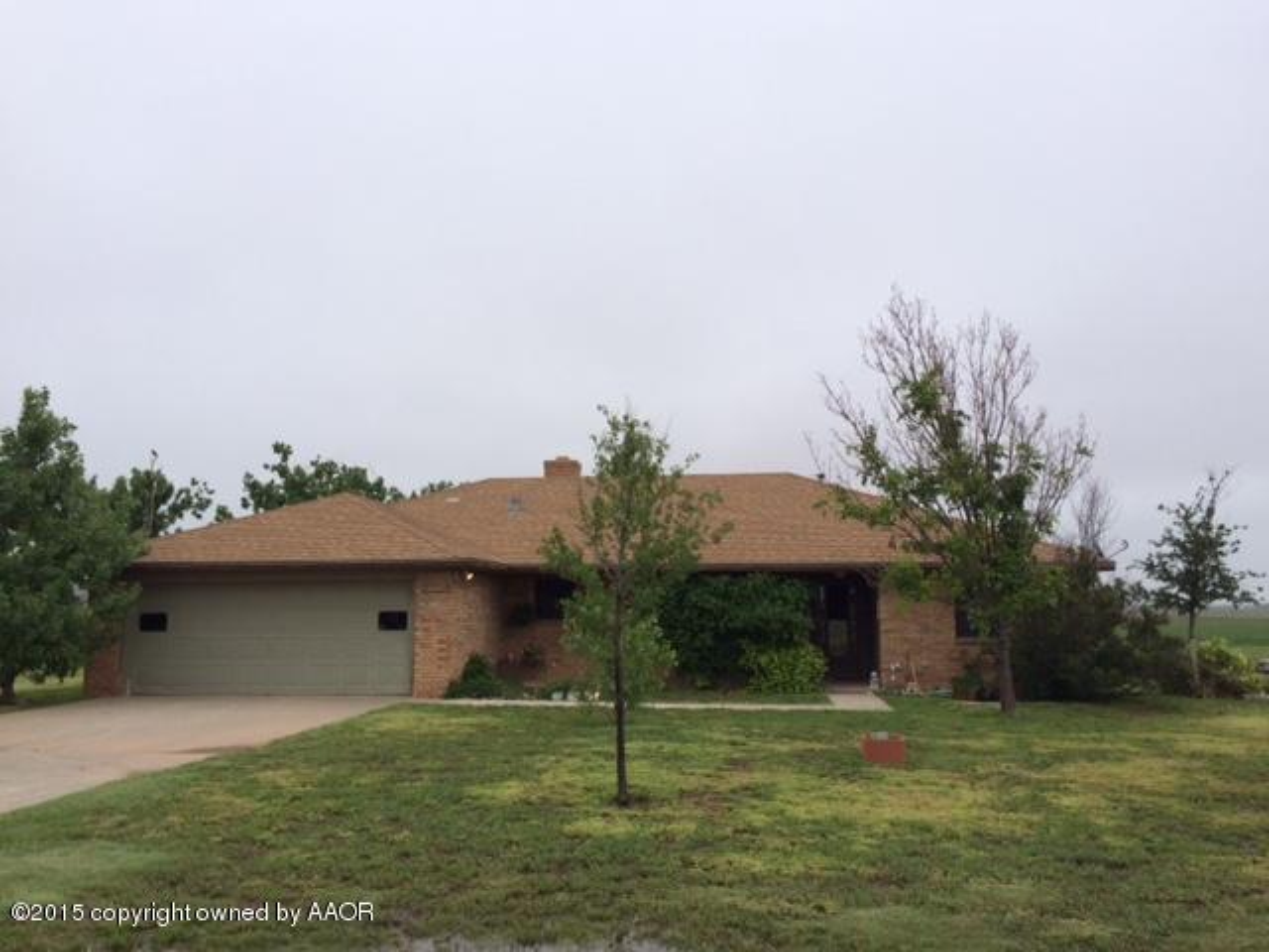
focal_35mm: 29
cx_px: 634
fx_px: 1063
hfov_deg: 61.7
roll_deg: +0.5
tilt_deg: +4.0
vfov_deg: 48.2
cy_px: 476
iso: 32
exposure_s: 1/1520
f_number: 2.2
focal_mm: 4.15
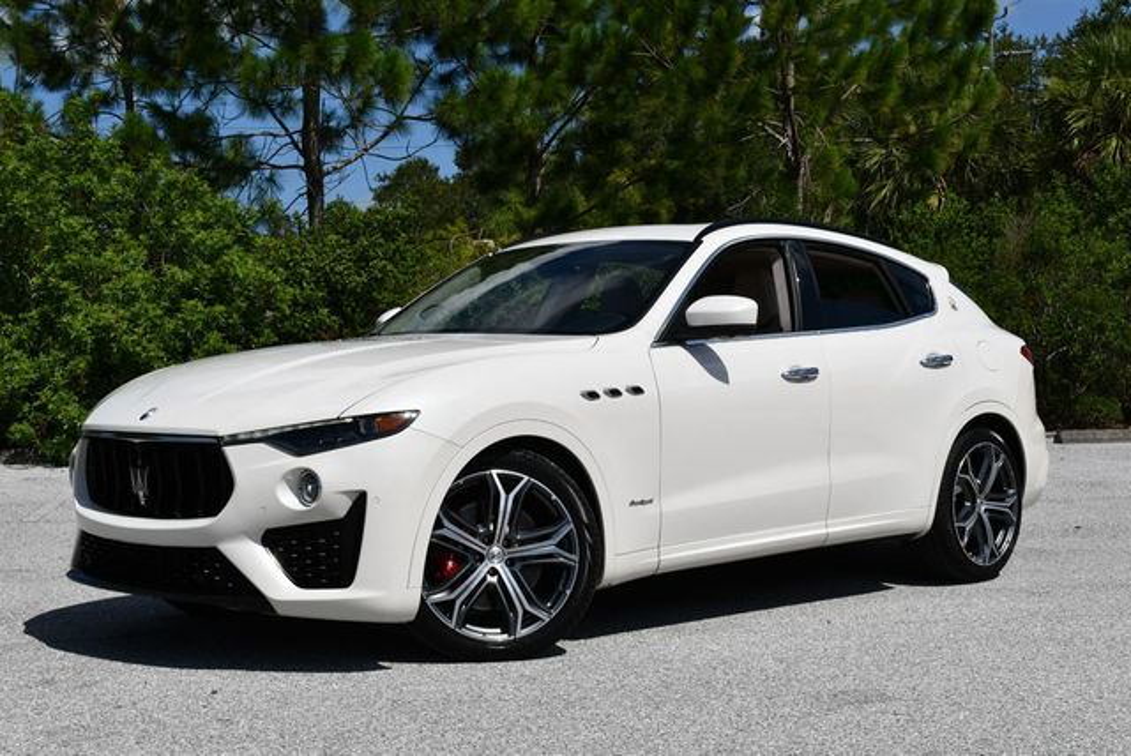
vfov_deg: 24.2
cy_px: 378
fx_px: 1761
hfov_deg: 35.6
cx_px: 566
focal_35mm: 56
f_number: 10
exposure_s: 1/400
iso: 100
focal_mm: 28
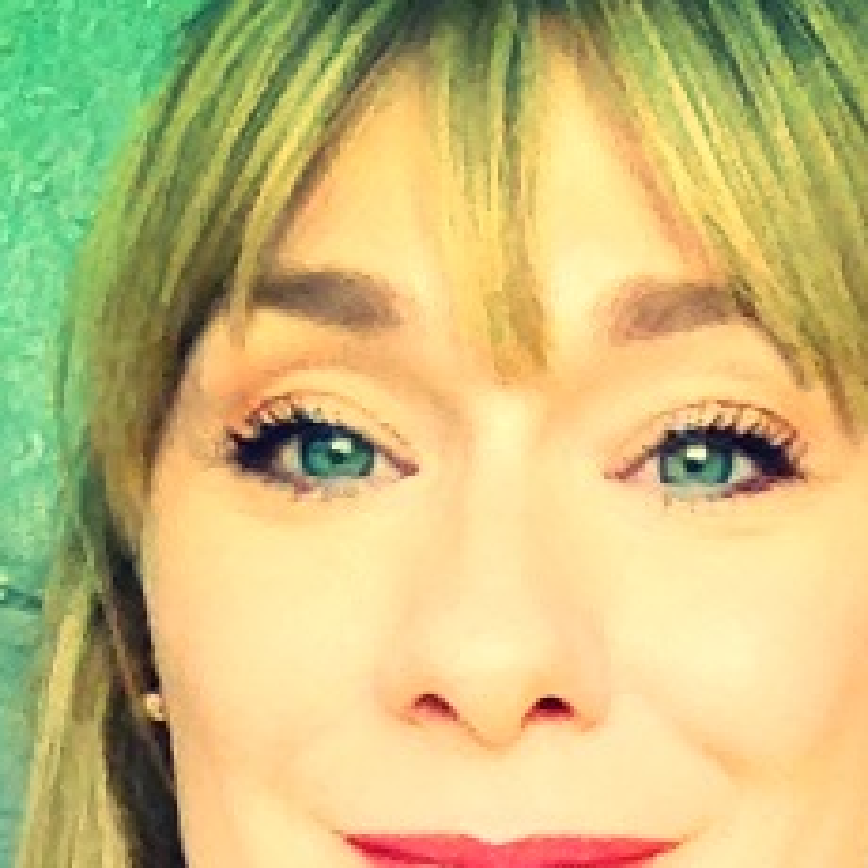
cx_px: 581
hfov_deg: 20.1
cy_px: 1117
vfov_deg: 18.8
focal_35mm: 86
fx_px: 2440
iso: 125
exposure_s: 1/306
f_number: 2.4
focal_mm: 1.85
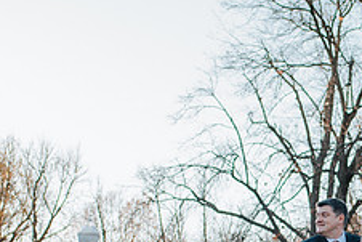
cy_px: 266
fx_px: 1197
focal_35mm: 119
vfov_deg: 11.4
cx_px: 346
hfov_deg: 16.9
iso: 100
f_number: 2.8
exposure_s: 1/500
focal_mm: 35
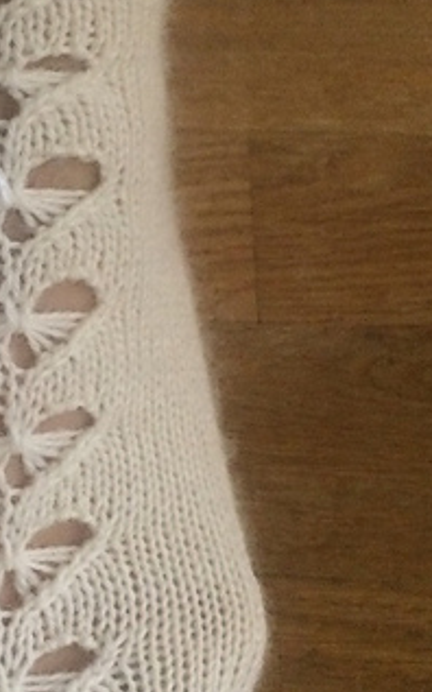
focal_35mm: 62
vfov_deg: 33.0
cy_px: 338
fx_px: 1168
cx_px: -28
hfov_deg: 20.1
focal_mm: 4.15
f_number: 2.2
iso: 320
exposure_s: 1/33
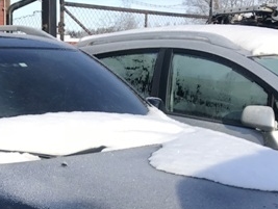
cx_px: 58
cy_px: 239
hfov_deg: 28.4
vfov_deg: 20.8
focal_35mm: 67
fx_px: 539
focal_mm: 3.99
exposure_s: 1/1053
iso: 20
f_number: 1.8
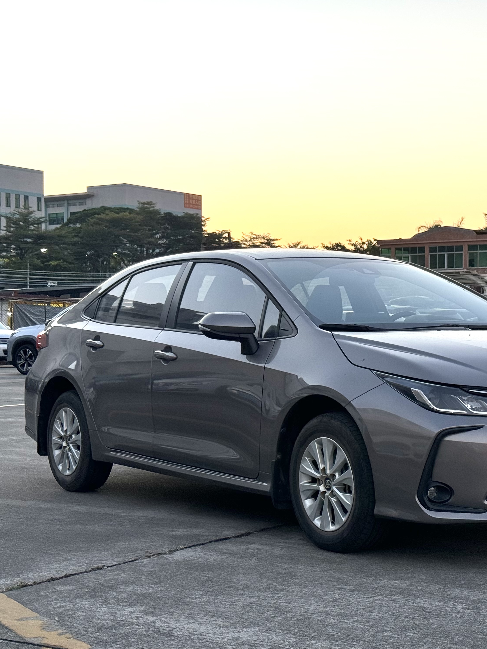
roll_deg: -0.2
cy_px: 328
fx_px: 1219
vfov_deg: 29.8
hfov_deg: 22.4
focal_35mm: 65
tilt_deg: +0.3
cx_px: 347
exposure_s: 1/150
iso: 50
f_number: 1.78
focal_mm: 6.86
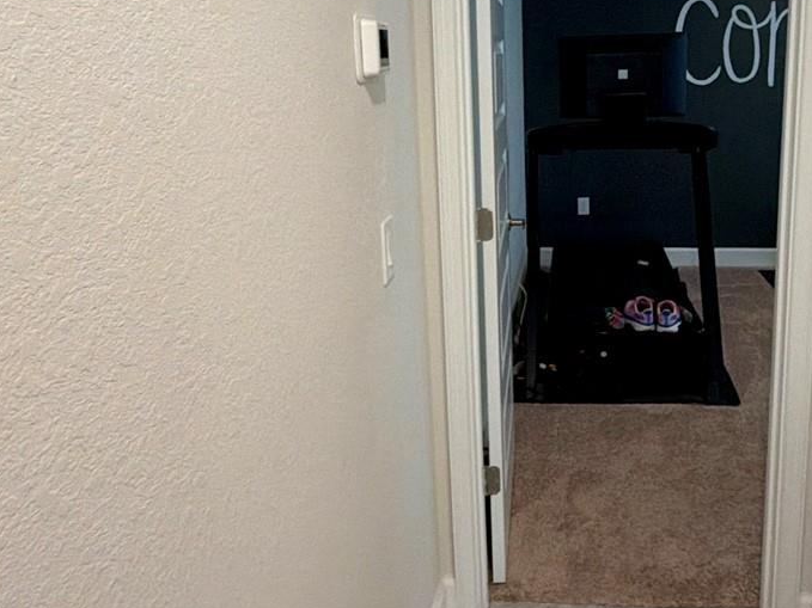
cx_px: 509
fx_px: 774
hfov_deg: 54.7
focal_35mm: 33
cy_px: 202
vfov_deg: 42.4
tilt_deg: -11.3
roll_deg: +1.4
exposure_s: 1/60
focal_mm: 2.22
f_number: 2.2
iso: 160
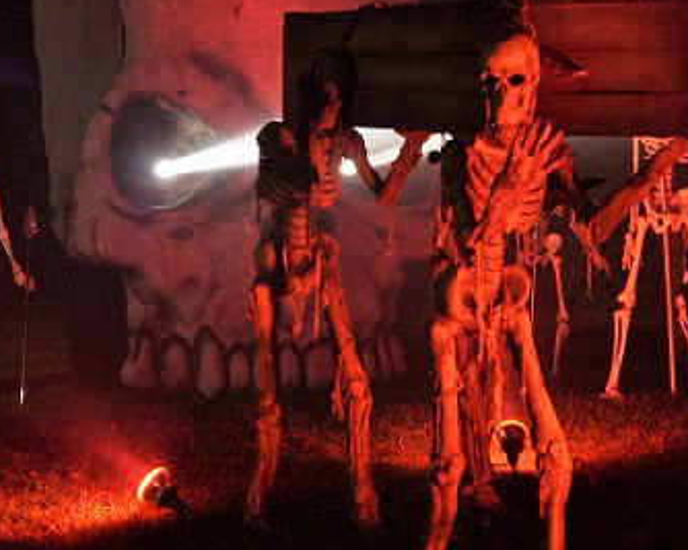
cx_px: 457
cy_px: 221
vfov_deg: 17.7
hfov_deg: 22.0
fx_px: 1766
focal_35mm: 87
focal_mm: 39
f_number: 4.5
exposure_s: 1/40
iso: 3200
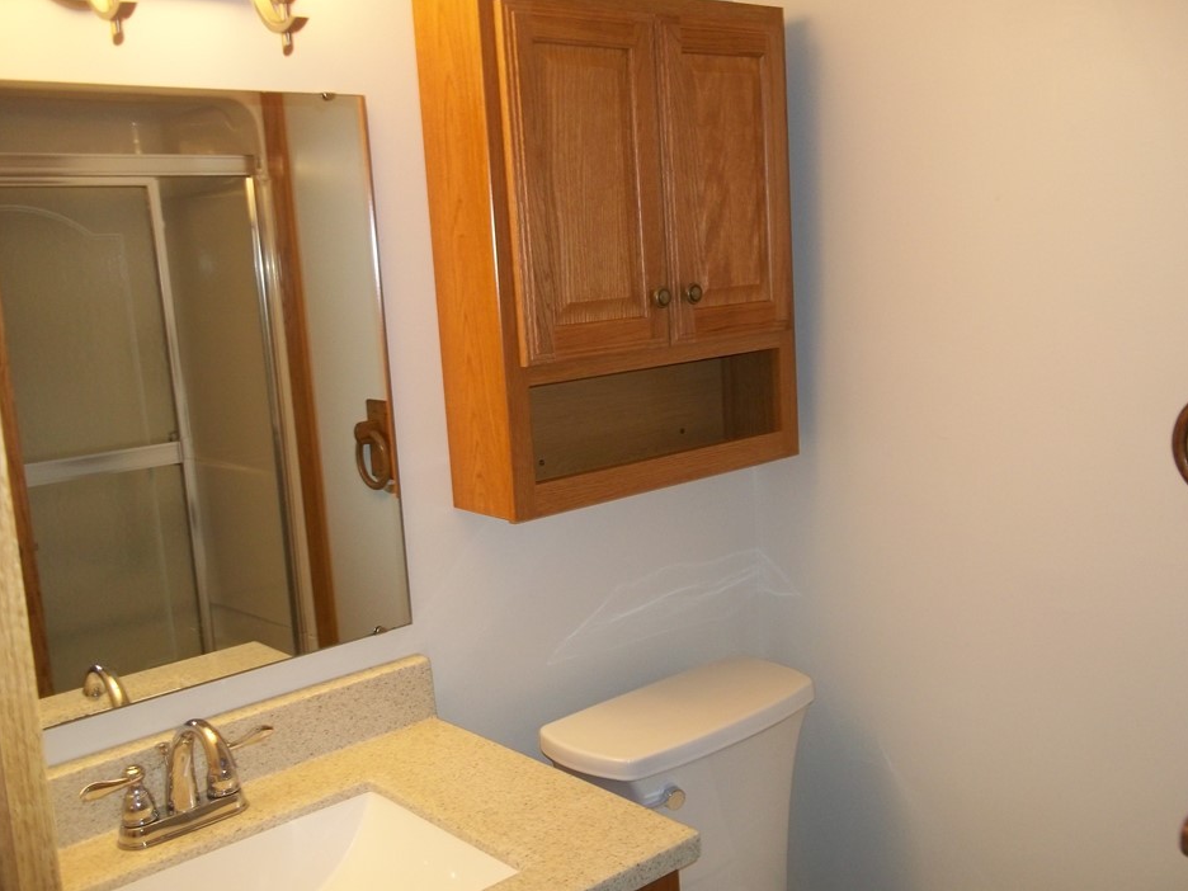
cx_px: 607
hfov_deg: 52.6
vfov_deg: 40.7
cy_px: 465
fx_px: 1201
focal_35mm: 35
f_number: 2.9
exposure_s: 1/30
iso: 160
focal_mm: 5.7
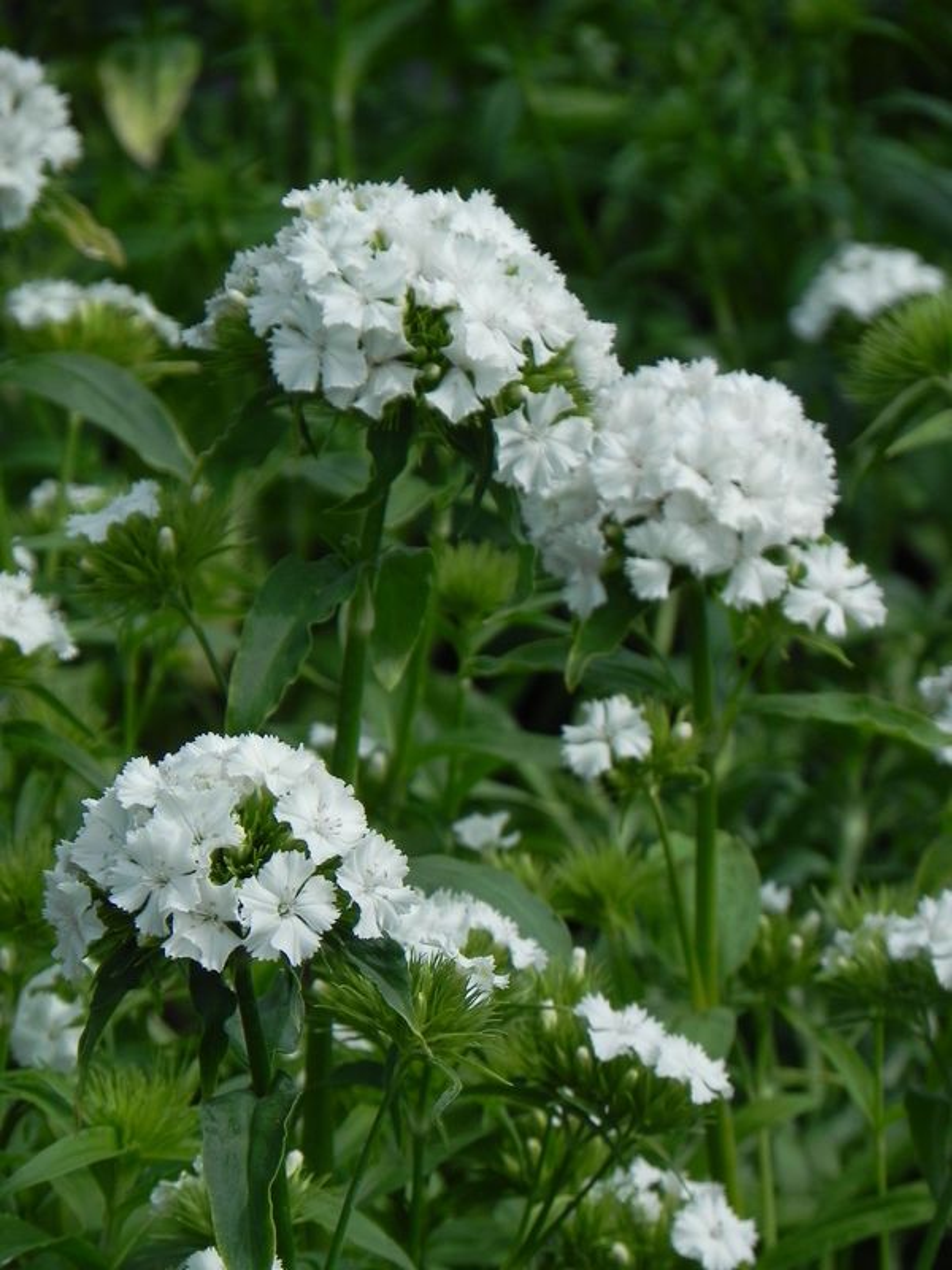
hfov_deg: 4.4
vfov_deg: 5.9
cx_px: 476
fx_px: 12357
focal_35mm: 337
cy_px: 635
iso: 160
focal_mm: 59.9
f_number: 5
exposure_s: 1/1600
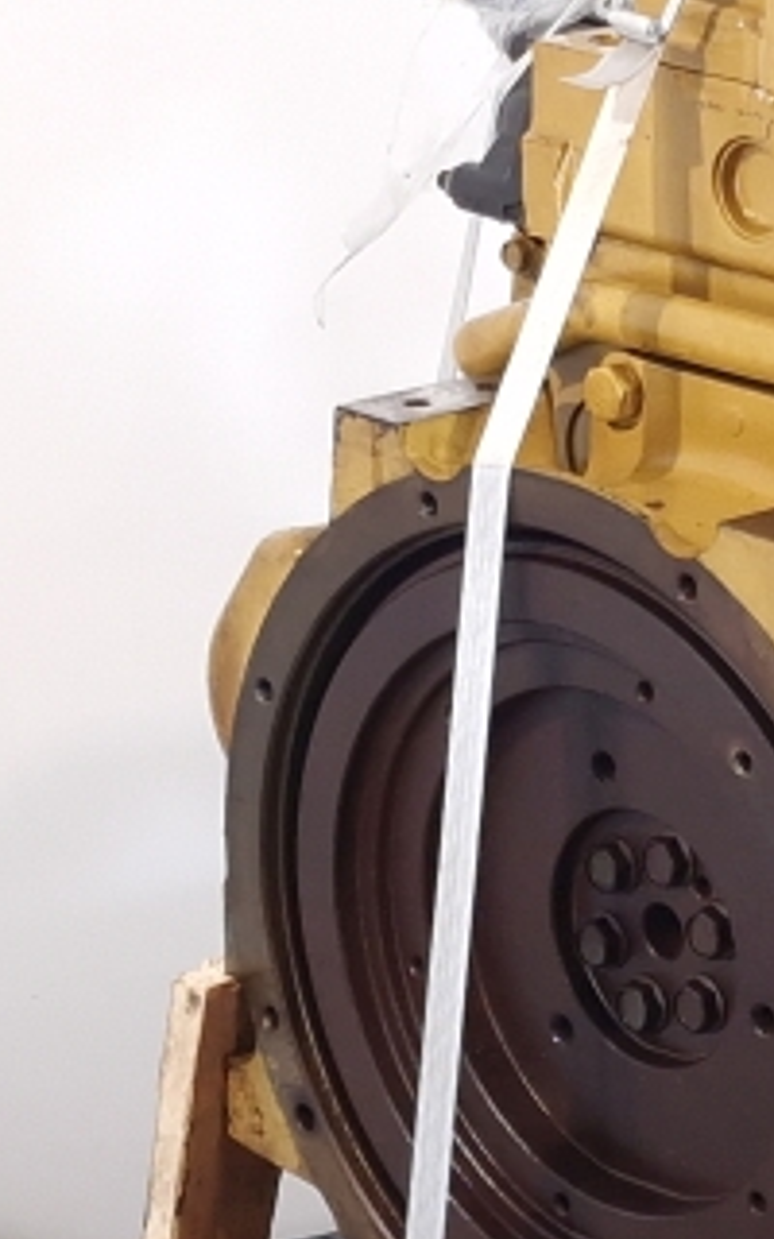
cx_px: 1099
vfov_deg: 33.4
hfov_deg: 19.1
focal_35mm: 61
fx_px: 2059
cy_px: 538
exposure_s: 1/50
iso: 100
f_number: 1.8
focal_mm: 6.4
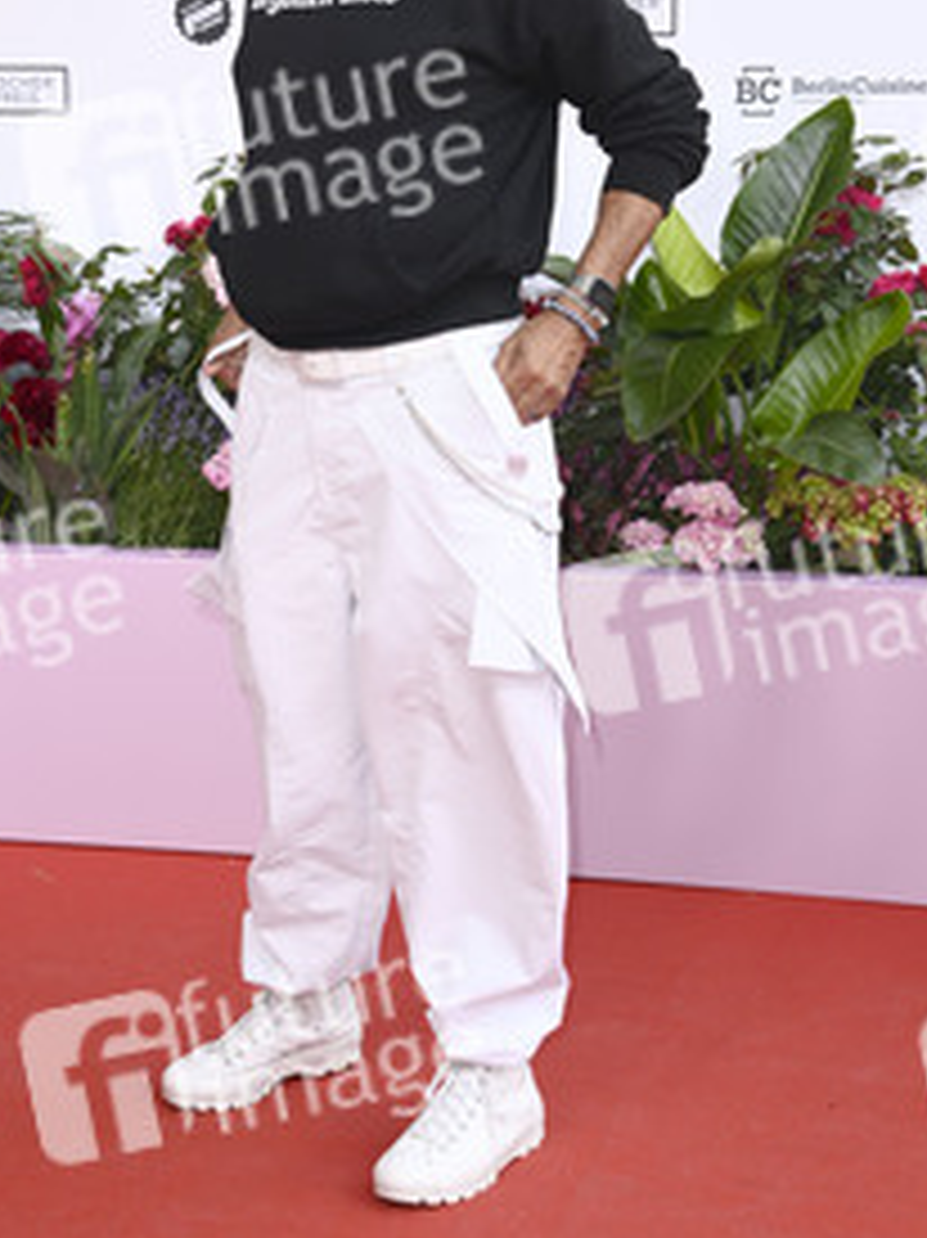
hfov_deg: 18.2
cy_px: 383
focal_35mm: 81
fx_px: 2894
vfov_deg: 24.0
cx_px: 382
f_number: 5.6
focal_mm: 58
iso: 640
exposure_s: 1/250
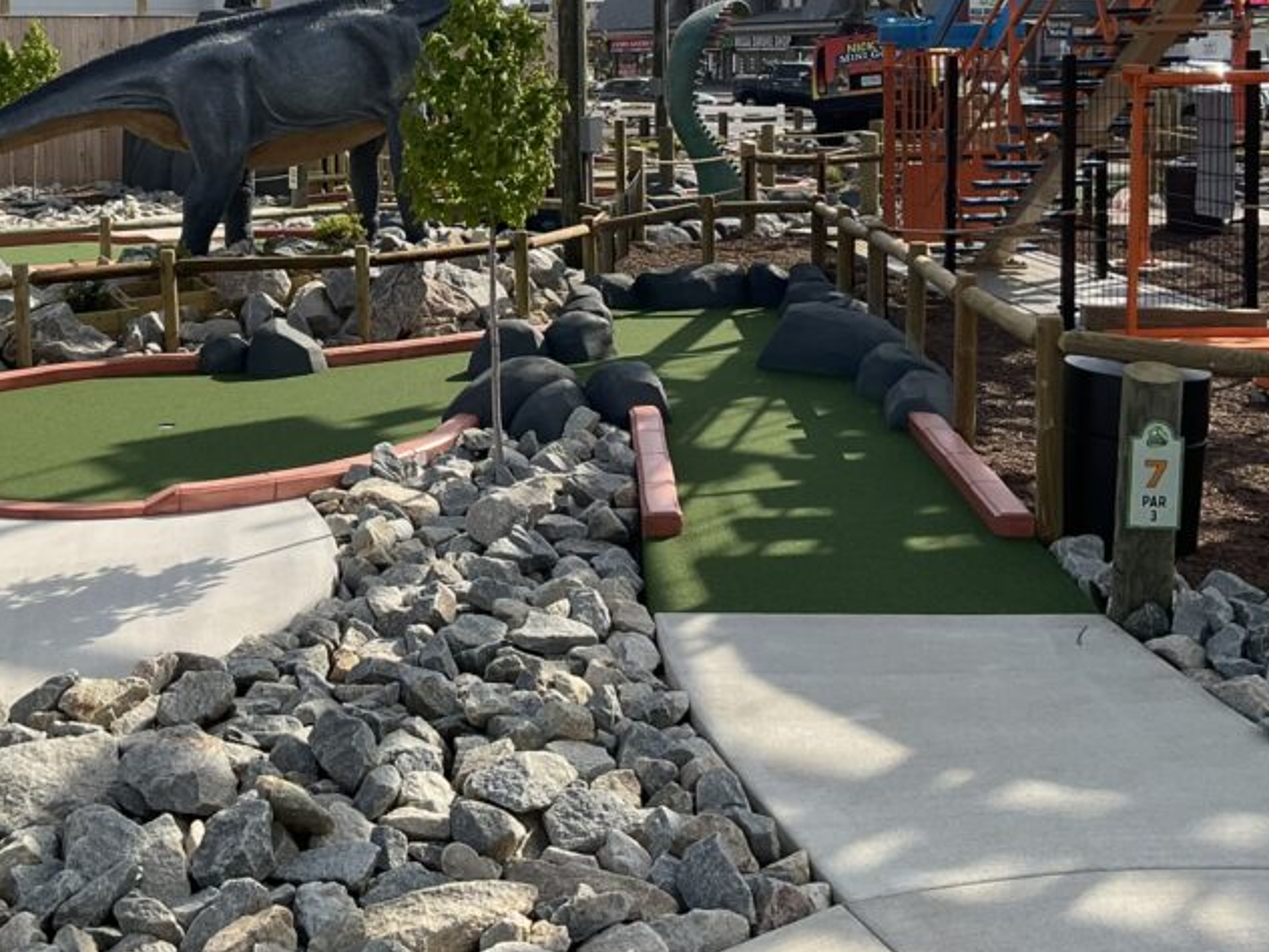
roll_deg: +1.1
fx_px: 1723
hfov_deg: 40.1
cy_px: 189
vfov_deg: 30.1
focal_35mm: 47
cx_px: 448
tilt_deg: -4.5
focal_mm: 3
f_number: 1.8
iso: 16
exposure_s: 1/2427
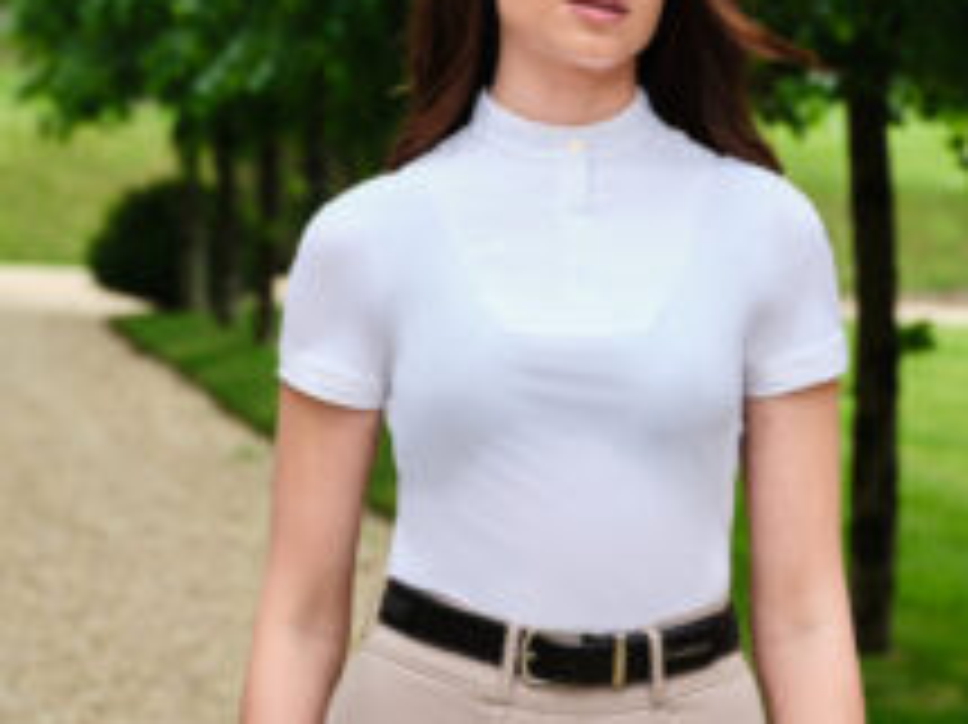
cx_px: 531
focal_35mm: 147
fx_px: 4108
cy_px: 445
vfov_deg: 10.1
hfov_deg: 13.4
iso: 200
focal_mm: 100
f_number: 6.4
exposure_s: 1/125
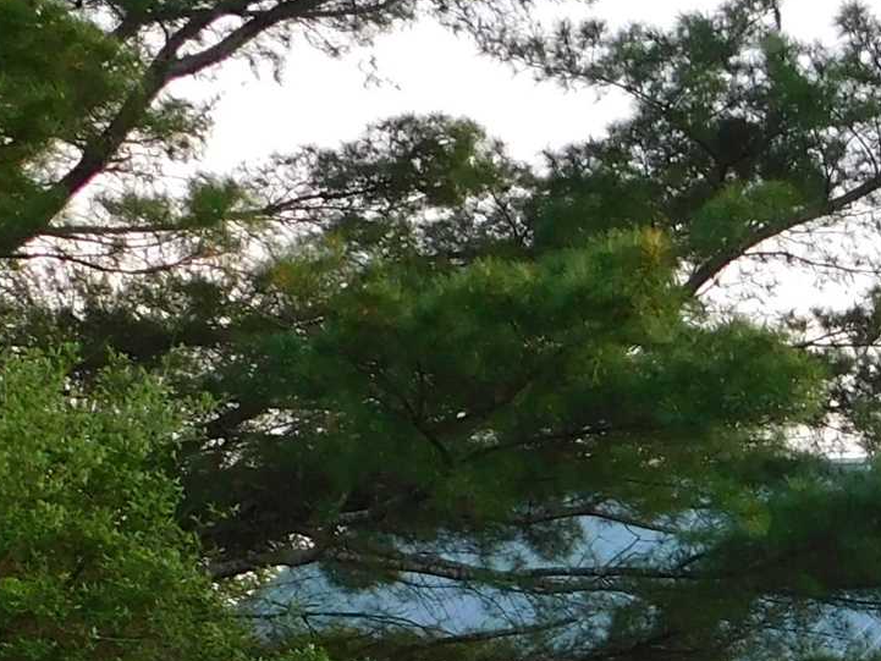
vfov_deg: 14.2
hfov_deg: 18.0
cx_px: 1296
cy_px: 960
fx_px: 2495
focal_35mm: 98
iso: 125
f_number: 3
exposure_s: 1/160
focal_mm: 4
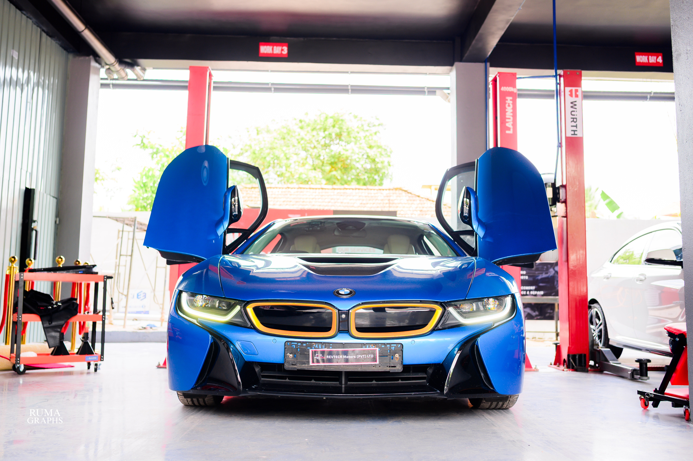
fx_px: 673
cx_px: 346
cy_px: 230
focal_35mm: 35
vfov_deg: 37.8
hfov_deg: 54.5
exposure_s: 1/125
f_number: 3.2
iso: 100
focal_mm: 35
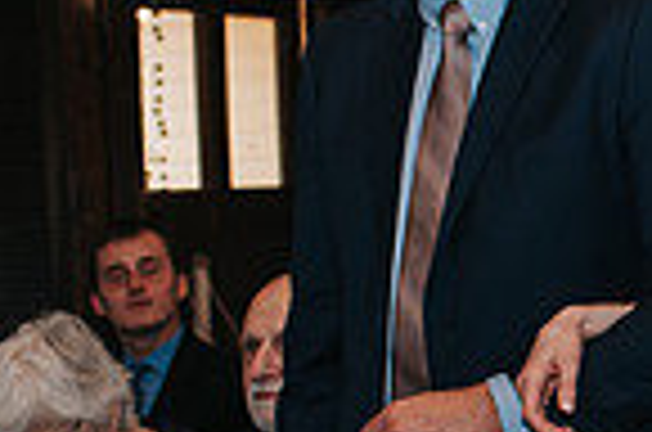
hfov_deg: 14.1
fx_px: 2530
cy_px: 392
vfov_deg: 9.7
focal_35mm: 140
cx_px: 868
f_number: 3.2
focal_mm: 35
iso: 1000
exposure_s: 1/200
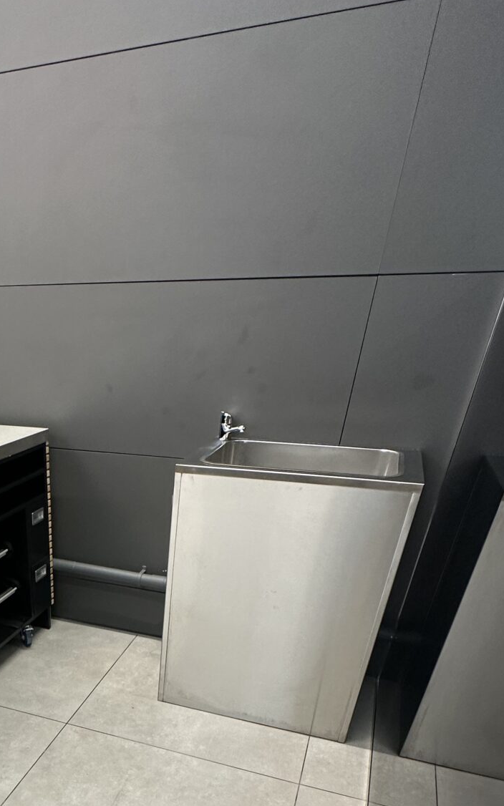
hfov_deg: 43.0
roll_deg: +0.1
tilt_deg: -33.3
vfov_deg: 59.0
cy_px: 715
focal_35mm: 27
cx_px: 72
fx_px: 593
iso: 160
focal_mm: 2.22
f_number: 2.2
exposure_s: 1/100
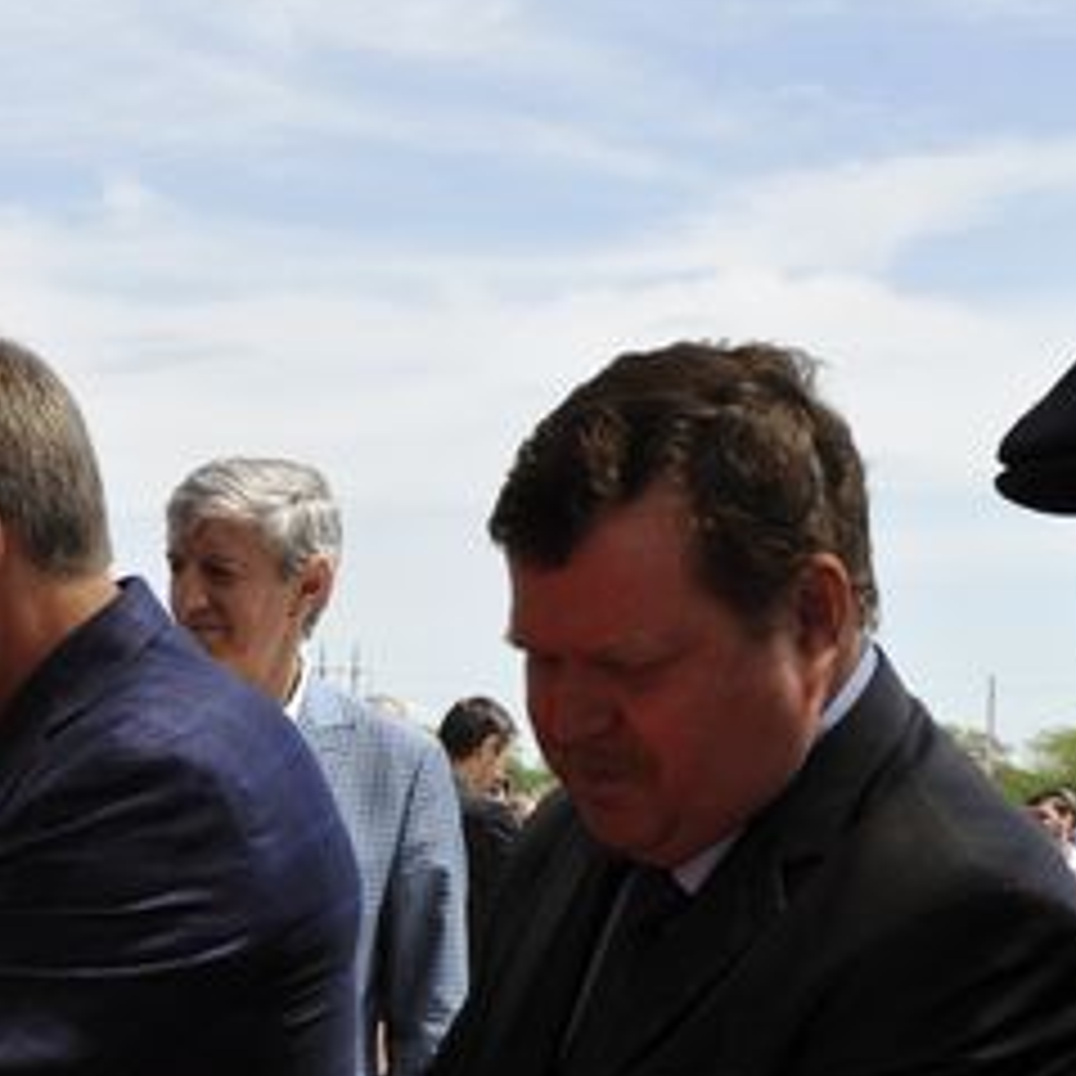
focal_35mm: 91
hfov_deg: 18.6
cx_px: -5
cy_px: 1103
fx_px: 3200
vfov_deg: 18.5
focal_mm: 32
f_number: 10
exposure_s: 1/250
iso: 200
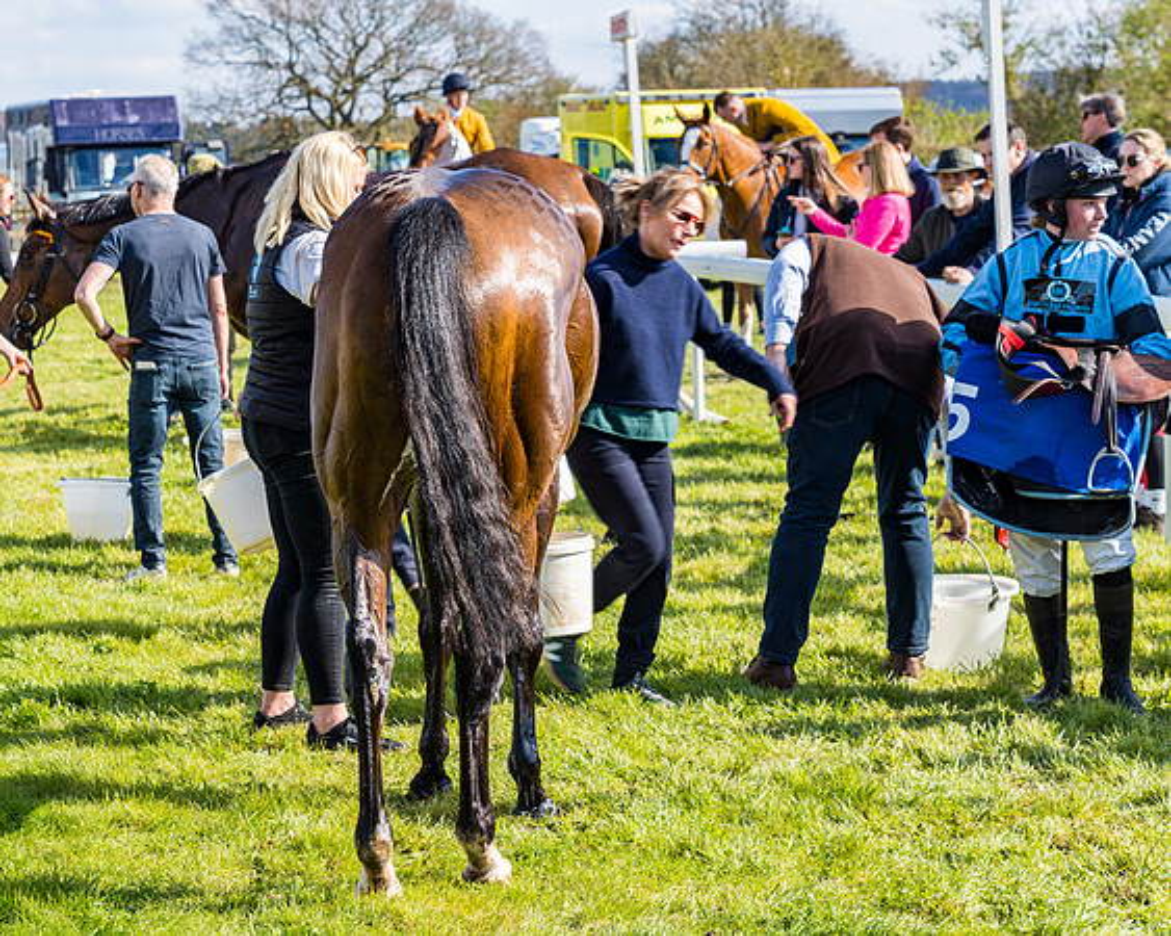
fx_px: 3622
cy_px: 499
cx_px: 415
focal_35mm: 105
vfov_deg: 14.7
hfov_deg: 18.3
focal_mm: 86
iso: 50
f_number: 8
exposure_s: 1/100
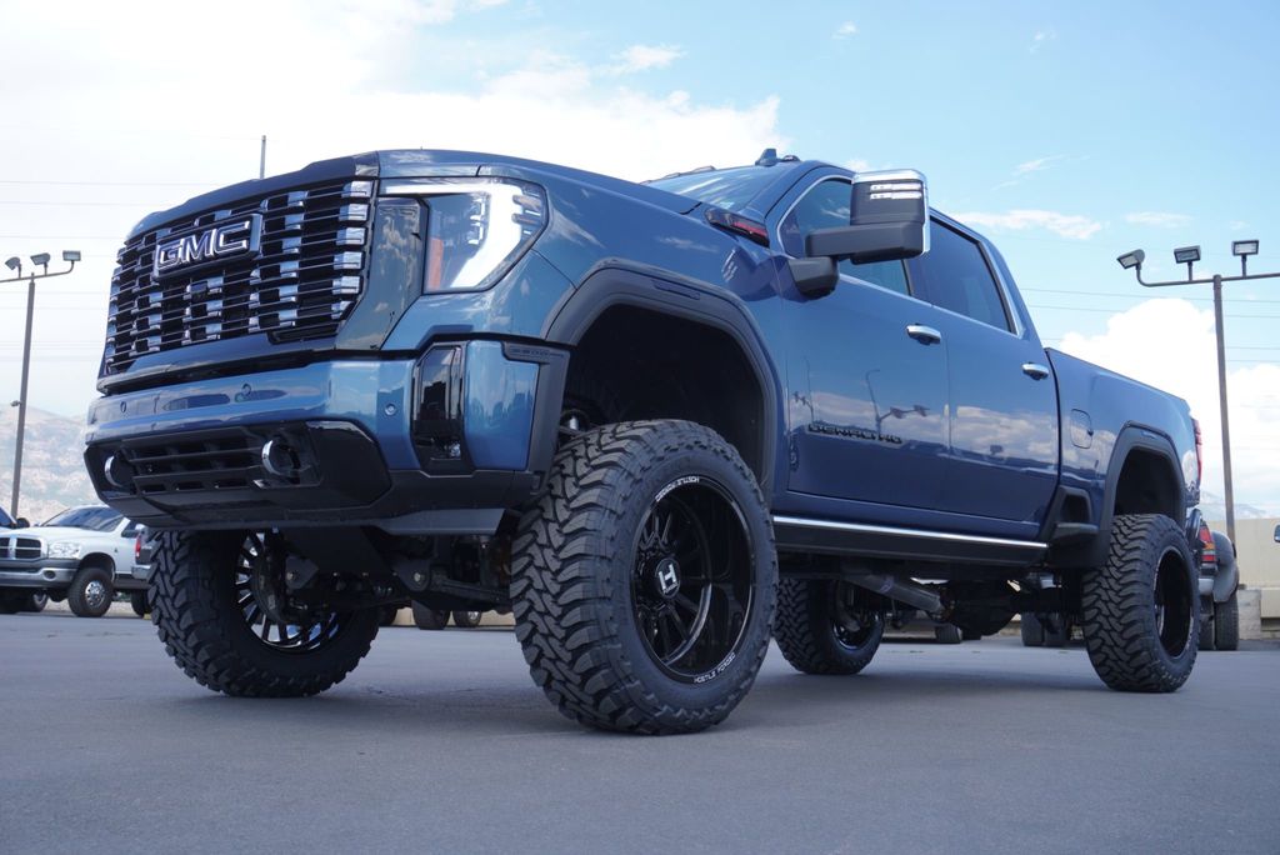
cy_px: 428
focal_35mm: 38
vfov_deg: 35.5
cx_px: 640
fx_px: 1334
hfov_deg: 51.3
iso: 100
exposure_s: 1/125
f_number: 6.3
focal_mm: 25
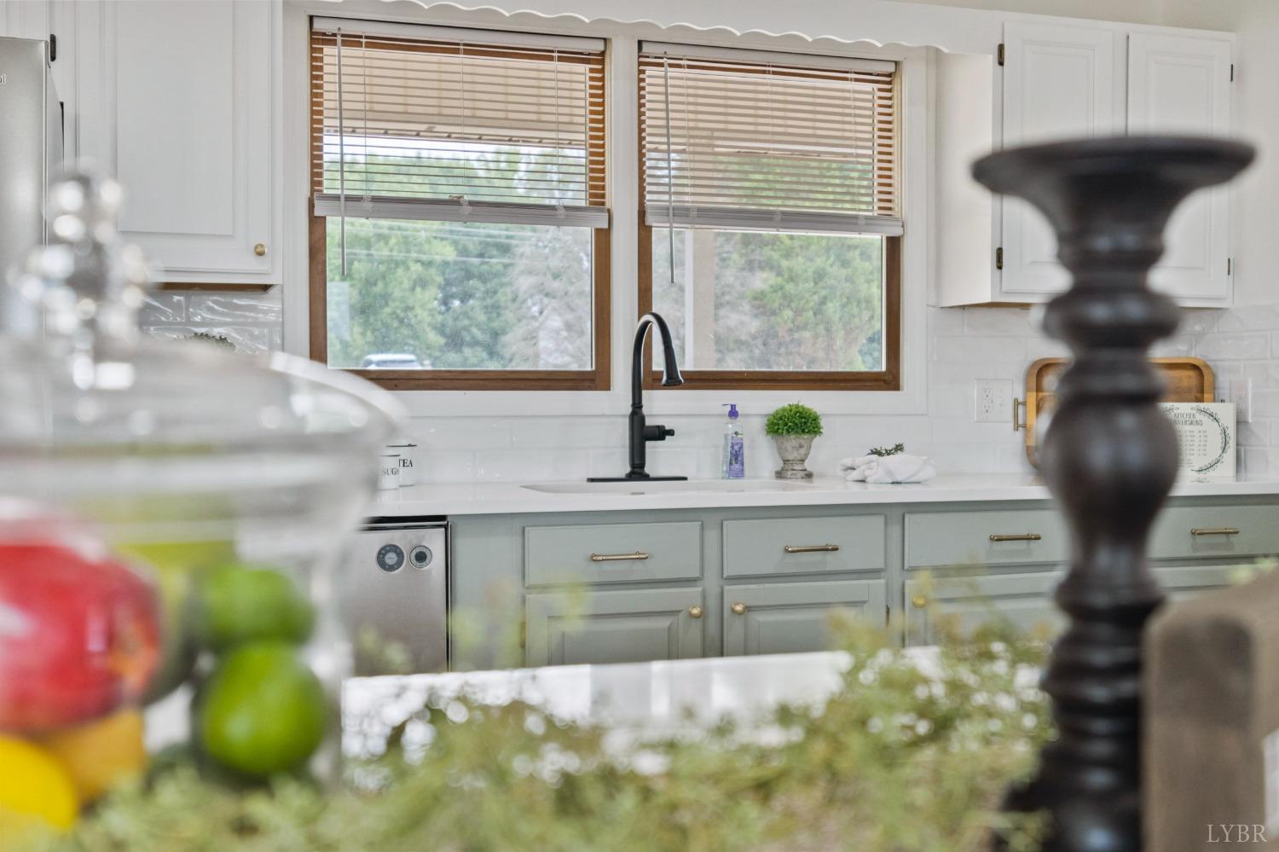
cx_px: 640
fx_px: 1492
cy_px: 426
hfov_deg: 46.4
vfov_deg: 31.9
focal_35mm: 42
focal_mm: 28
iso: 800
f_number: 2.8
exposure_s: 1/40
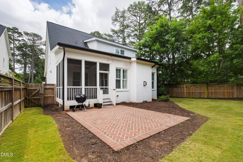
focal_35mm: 15
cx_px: 122
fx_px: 101
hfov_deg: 100.4
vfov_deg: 77.3
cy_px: 81
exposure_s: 1/160
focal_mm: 10
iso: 100
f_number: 8
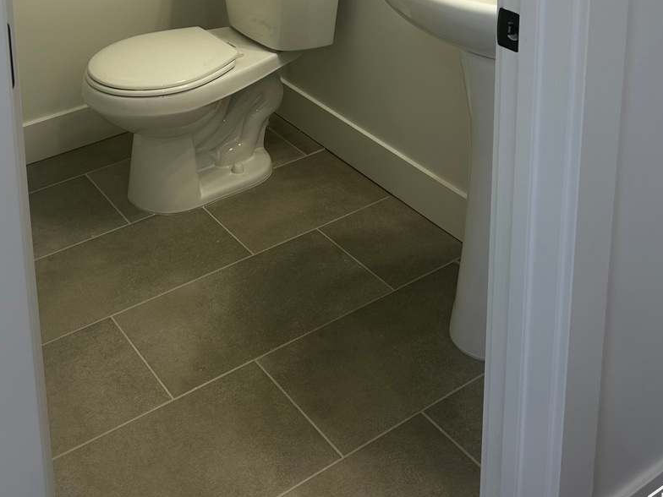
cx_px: 222
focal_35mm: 47
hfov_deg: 40.0
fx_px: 900
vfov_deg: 27.0
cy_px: -110
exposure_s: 1/120
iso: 64
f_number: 1.78
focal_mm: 6.86
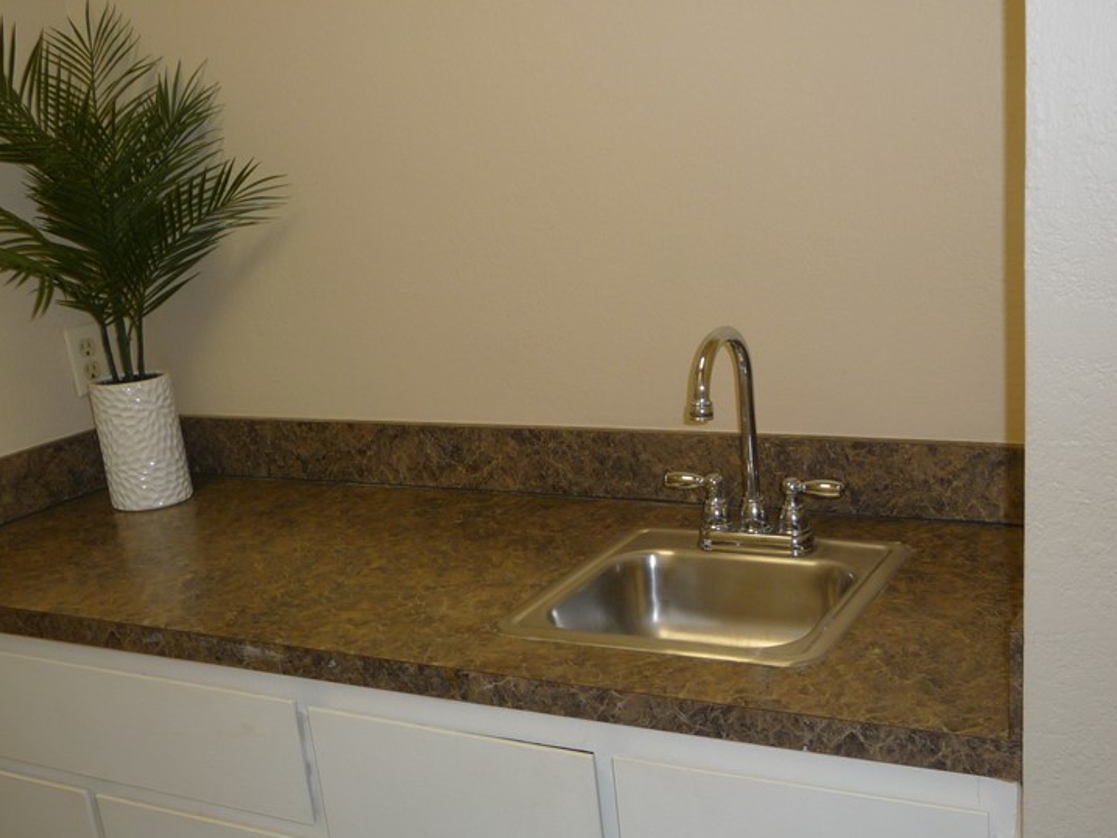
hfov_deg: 46.6
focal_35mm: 40
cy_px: 505
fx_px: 1291
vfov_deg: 35.8
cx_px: 662
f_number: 3.3
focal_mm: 4.7
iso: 100
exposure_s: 1/30
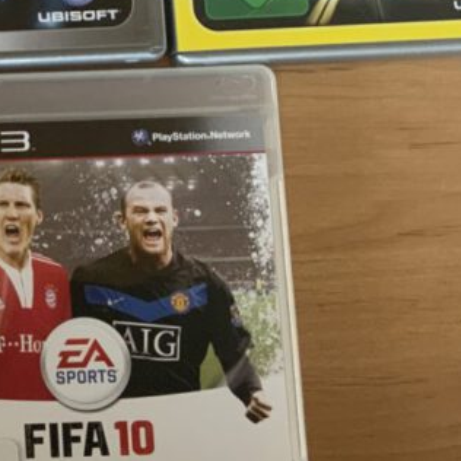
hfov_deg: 19.7
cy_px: 118
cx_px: -79
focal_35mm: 83
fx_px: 1251
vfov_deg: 20.7
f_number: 1.8
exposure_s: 1/60
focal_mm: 3
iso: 125
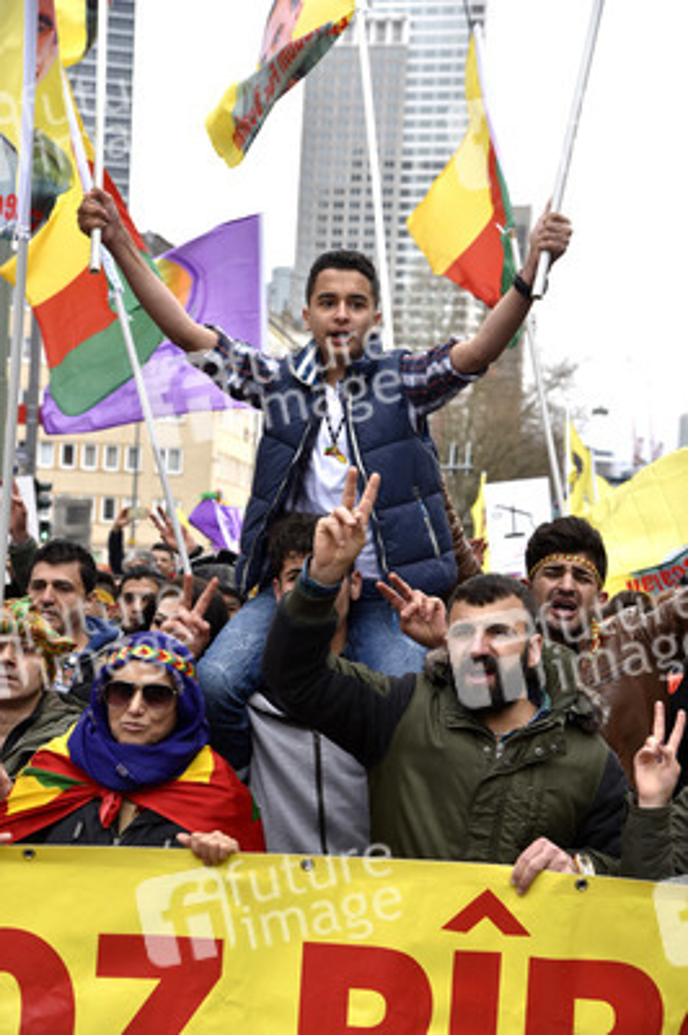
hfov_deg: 16.6
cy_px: 518
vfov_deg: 24.8
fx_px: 2355
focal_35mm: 82
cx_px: 344
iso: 400
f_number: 7.1
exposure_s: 1/200
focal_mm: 82
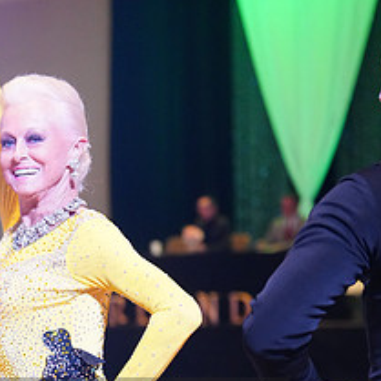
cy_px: 439
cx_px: 39
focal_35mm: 165
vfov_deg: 10.4
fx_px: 2055
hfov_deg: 10.5
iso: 5000
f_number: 2.8
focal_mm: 70
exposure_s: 1/400
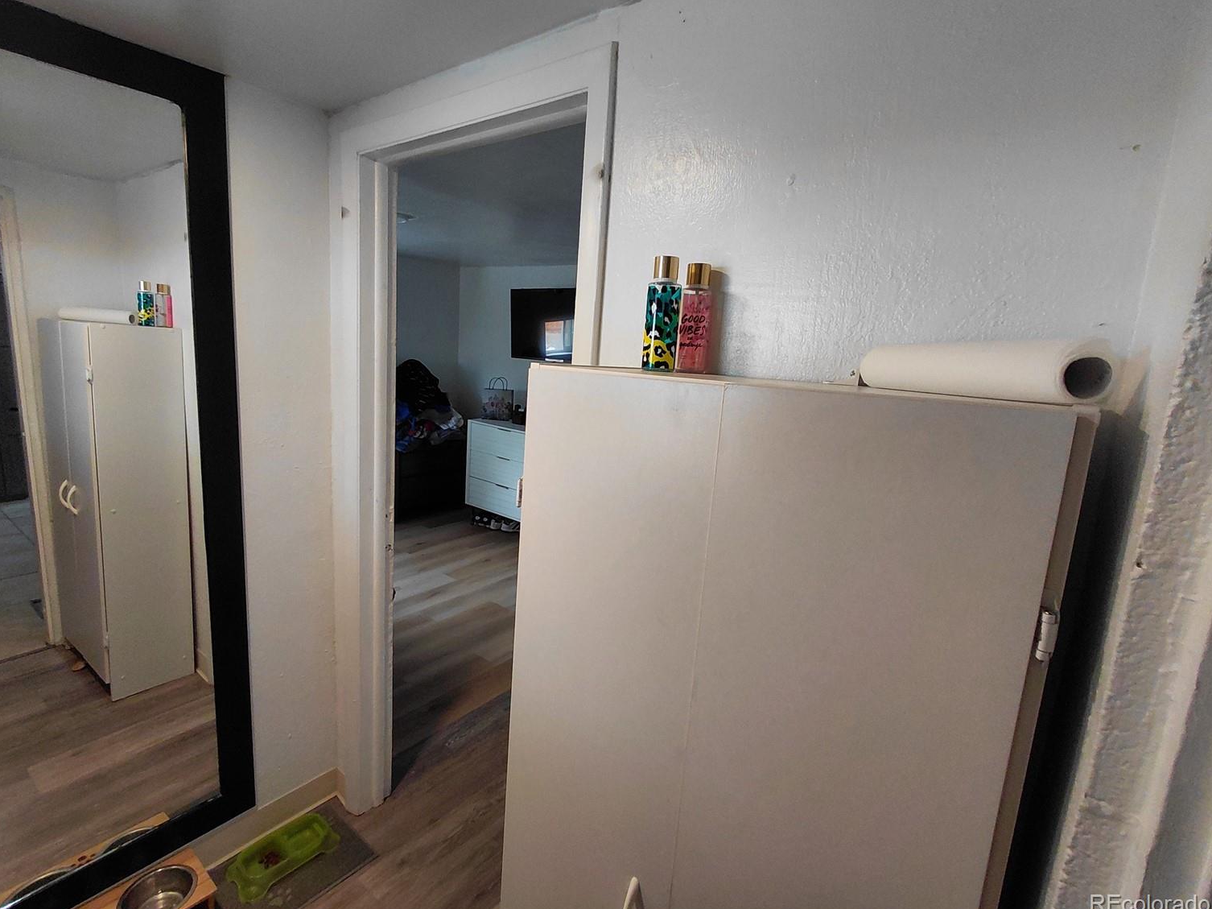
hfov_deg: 91.0
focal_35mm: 17
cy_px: 437
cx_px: 576
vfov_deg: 74.7
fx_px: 595
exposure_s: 1/60
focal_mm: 1.64
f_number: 2.2
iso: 100
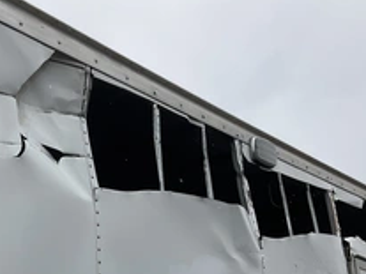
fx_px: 592
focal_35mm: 56
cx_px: 115
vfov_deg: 25.5
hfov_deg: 34.0
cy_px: 226
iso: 25
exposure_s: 1/2320
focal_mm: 3
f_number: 1.8
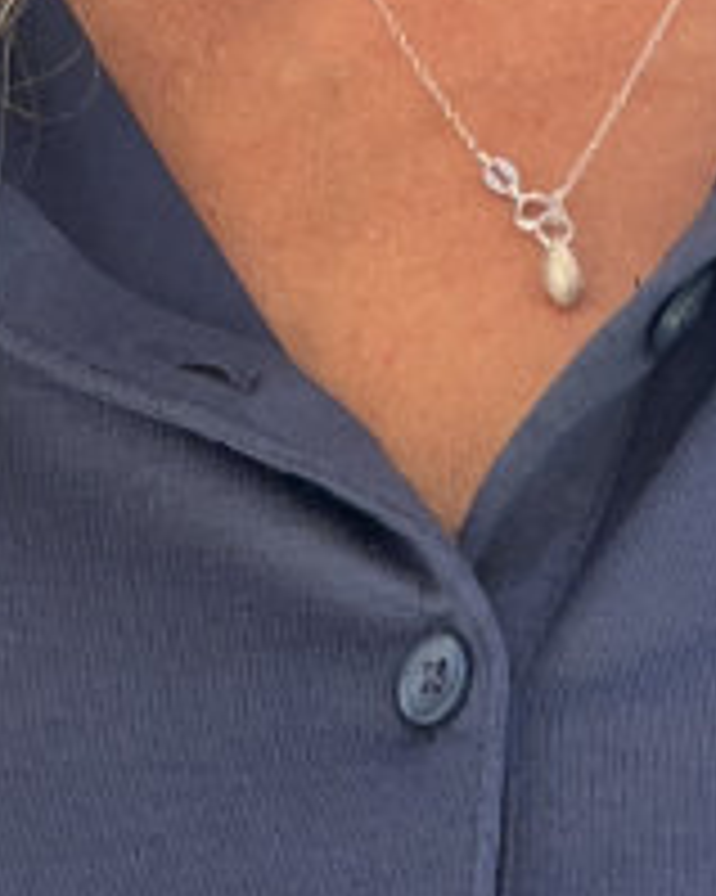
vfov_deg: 10.2
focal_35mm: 177
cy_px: 1733
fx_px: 4692
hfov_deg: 8.7
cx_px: 450
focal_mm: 2.7
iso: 32
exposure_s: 1/245
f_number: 2.2
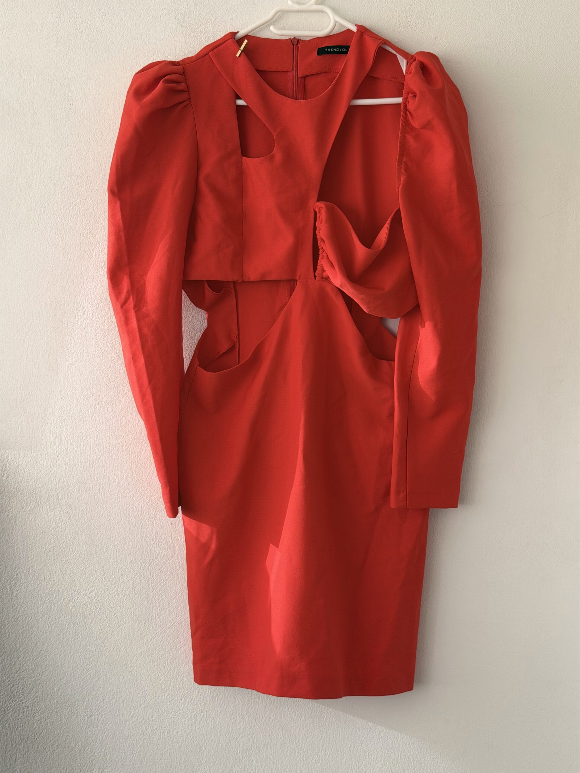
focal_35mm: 48
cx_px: 290
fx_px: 1072
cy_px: 386
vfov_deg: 39.7
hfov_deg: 30.3
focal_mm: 6.76
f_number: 1.78
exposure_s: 1/227
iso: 64
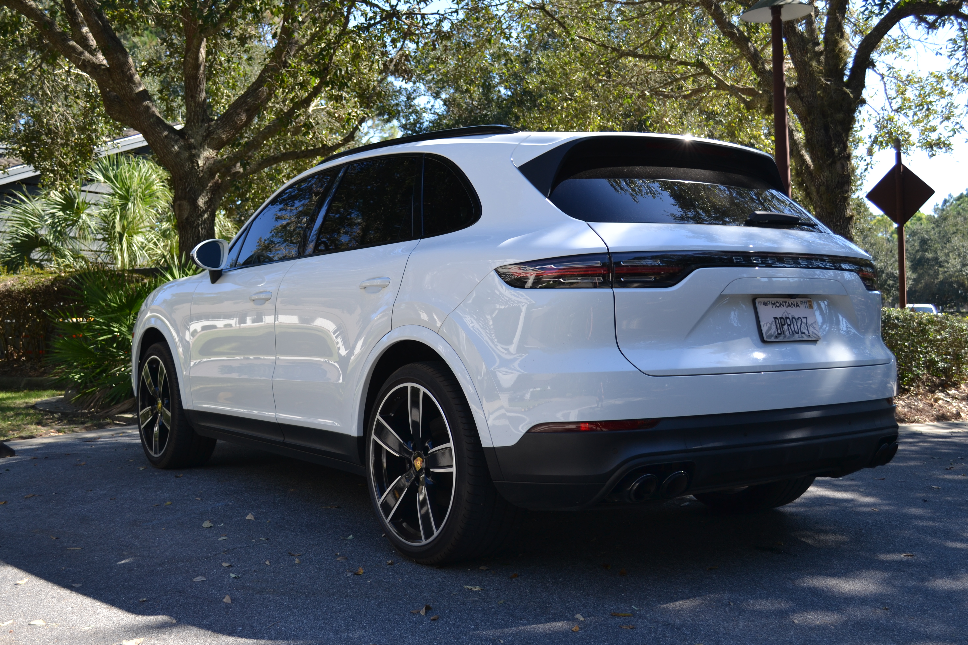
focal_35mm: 39
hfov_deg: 49.6
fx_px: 1049
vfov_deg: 34.2
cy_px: 322
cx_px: 484
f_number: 5.6
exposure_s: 1/160
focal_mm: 26
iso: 100
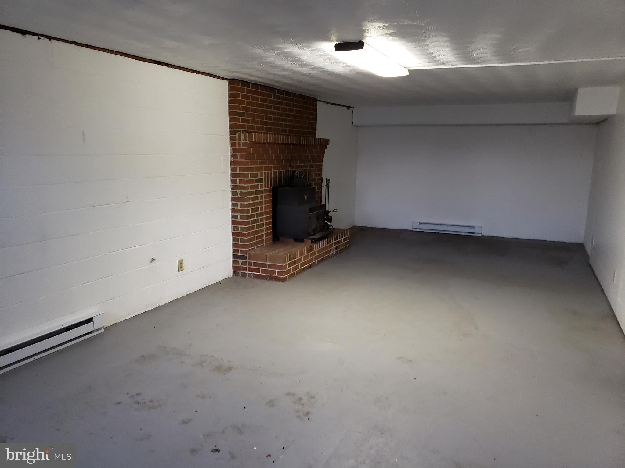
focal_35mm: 26
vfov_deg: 53.1
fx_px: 469
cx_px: 312
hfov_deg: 67.3
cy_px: 234
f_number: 1.5
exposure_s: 1/17
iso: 250
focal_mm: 4.3
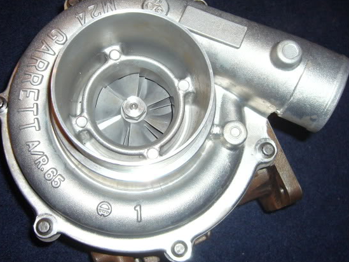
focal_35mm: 51
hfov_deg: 37.5
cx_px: 164
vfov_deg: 28.6
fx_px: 514
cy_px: 121
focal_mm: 5.8
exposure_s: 1/30
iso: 100
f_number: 2.8
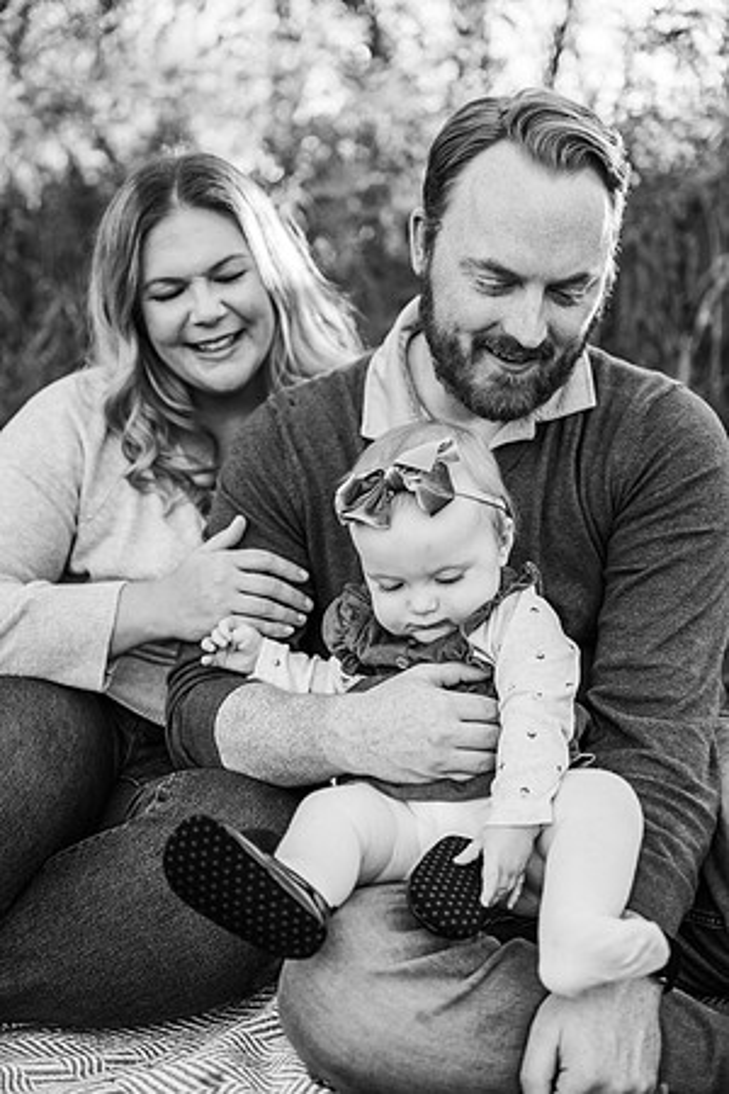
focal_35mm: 51
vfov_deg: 38.9
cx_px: 364
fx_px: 1549
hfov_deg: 26.5
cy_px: 547
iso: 640
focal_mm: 51
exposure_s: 1/800
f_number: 2.8
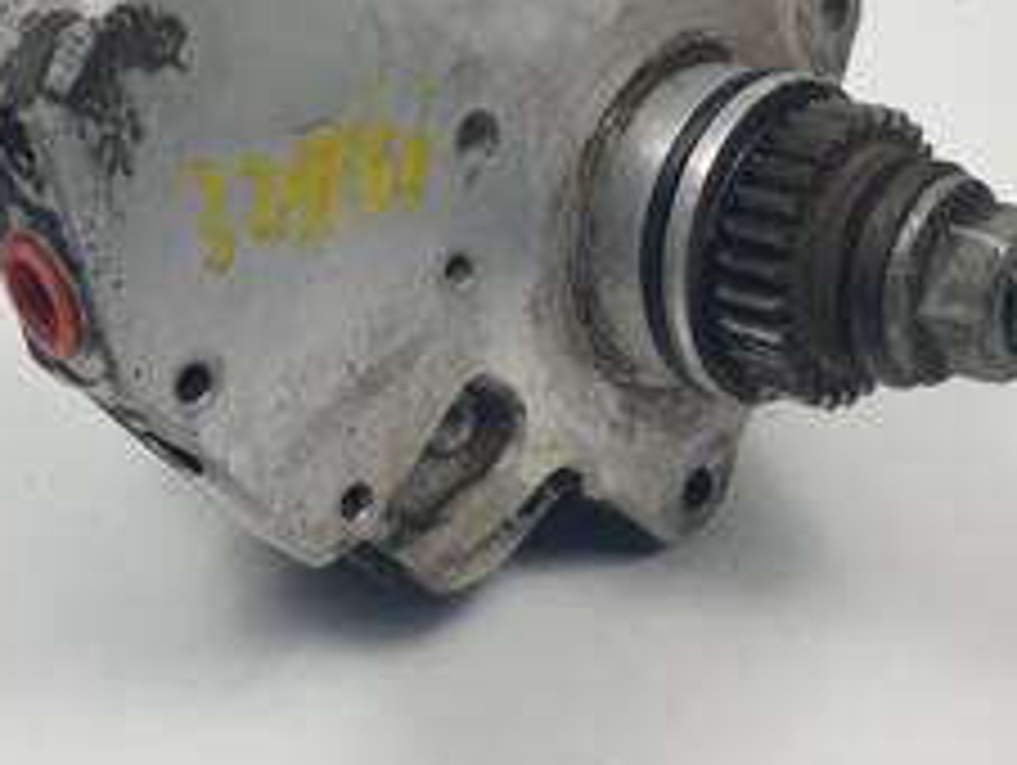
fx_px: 1353
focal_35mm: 46
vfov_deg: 30.9
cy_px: 166
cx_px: 486
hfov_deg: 41.2
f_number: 2.4
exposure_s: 1/228
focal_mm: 4.3
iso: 50
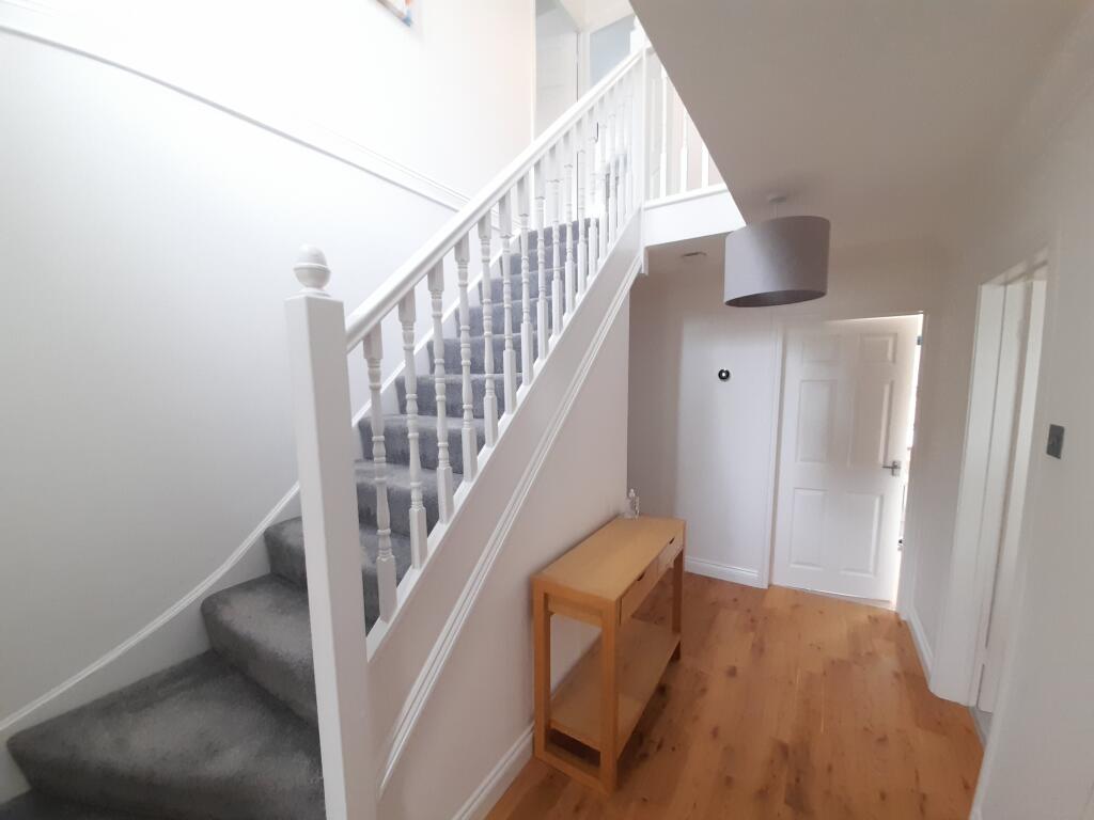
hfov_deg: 106.2
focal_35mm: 13
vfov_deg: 89.9
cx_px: 547
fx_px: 411
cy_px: 410
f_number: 2.2
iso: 200
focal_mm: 1.42
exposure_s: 1/25
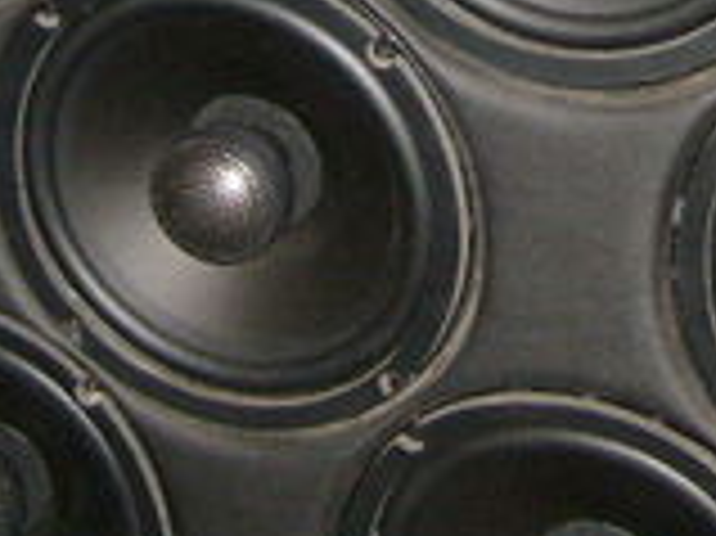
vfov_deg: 10.3
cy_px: -117
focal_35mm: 141
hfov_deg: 13.9
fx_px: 2914
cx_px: 603
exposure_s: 1/45
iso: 100
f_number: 2.8
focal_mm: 5.8
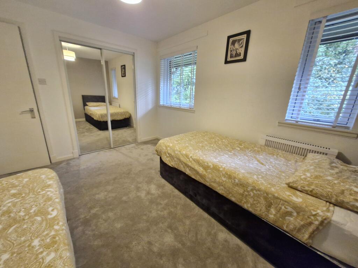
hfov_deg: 106.2
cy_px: 134
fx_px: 134
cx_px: 179
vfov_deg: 89.9
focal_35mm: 13
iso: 250
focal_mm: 1.74
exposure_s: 1/50
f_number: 2.2
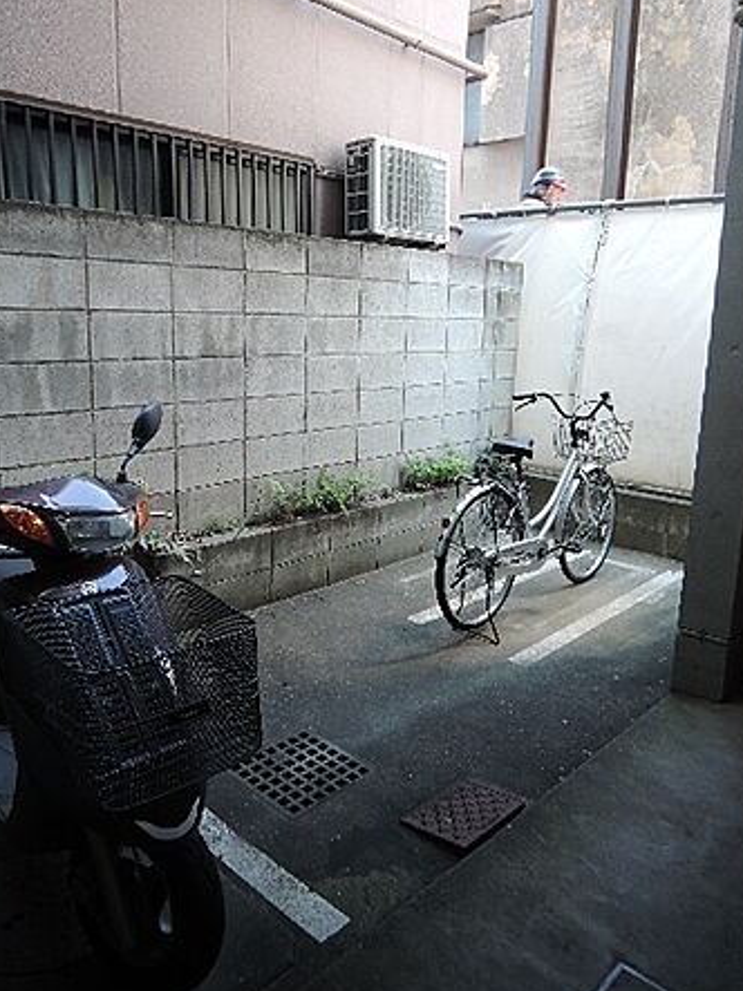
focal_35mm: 26
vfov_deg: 67.3
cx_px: 356
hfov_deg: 53.0
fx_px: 744
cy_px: 483
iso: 110
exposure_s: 1/30
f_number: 2.8
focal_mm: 5.1
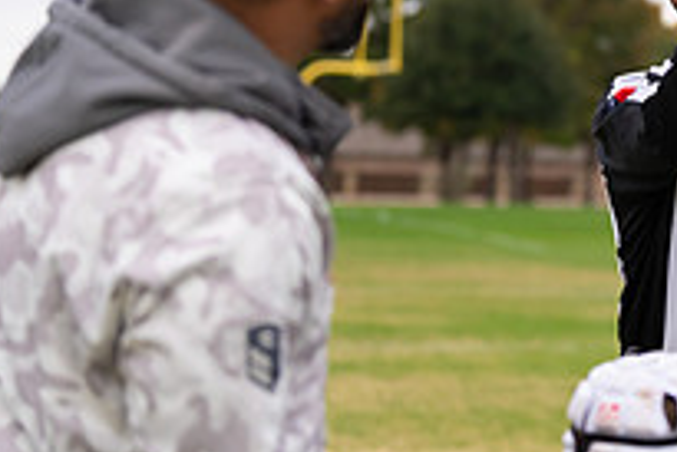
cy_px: 28
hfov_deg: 10.2
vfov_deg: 6.9
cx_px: 779
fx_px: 3726
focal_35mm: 198
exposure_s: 1/1250
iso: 400
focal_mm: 70
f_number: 2.8
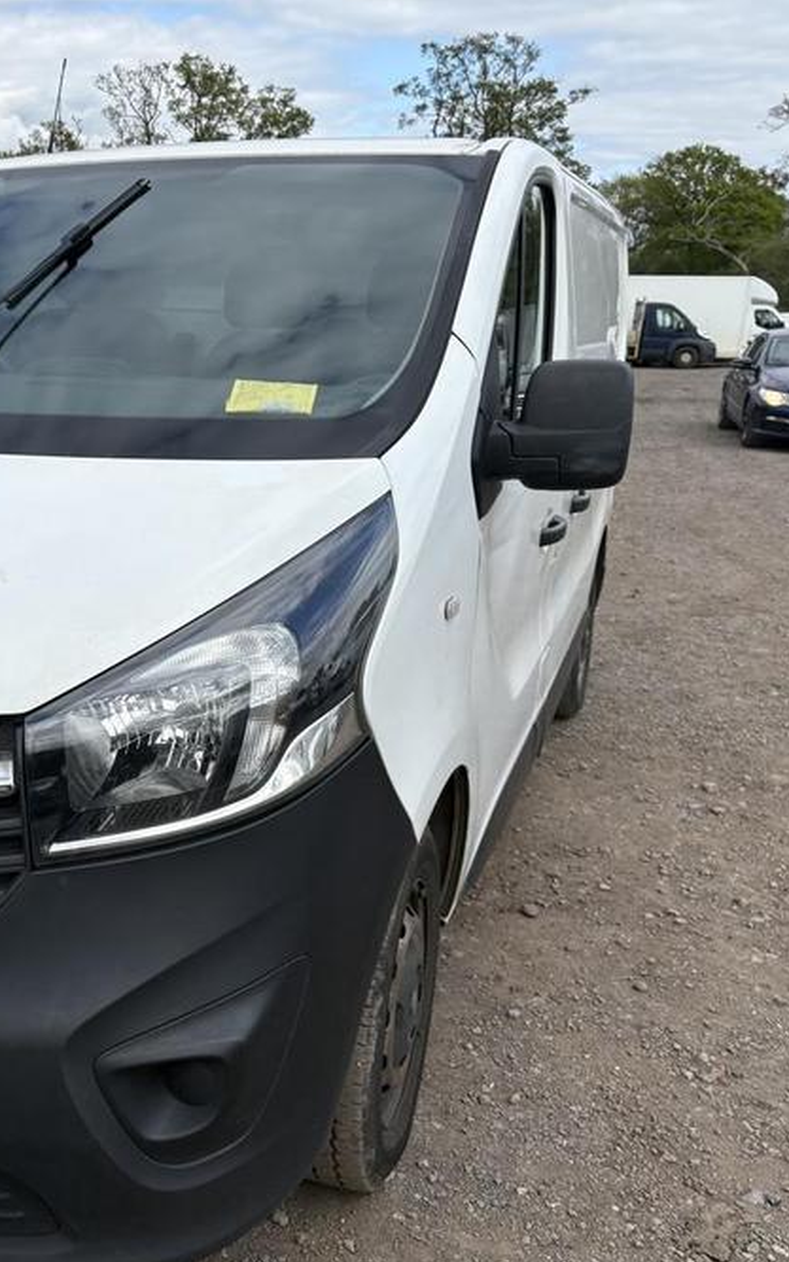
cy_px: 634
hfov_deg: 32.6
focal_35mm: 37
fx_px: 1273
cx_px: 70
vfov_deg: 52.7
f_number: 1.6
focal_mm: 5.96
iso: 50
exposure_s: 1/2865
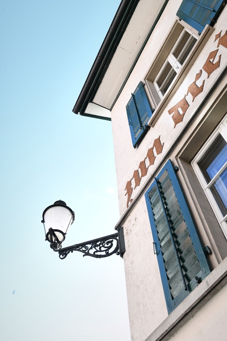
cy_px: 170
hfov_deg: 38.9
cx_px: 114
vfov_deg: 55.8
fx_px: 322
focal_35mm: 34
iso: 800
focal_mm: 34
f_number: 8
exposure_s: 1/500
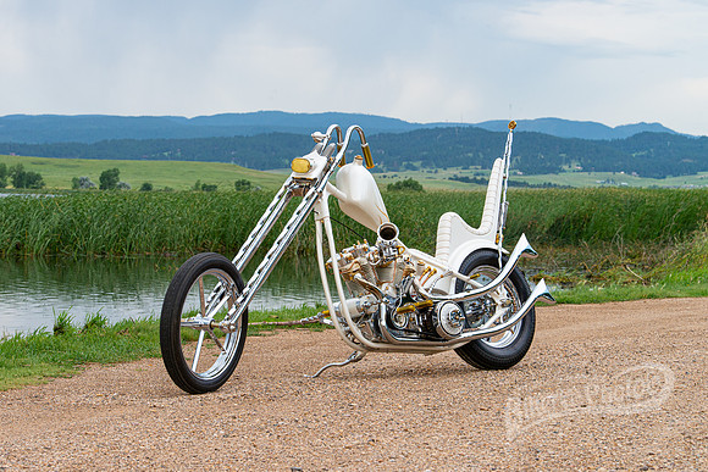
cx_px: 319
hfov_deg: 17.3
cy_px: 217
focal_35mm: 118
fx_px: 2320
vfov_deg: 11.6
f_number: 10
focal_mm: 105
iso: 400
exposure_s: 1/200
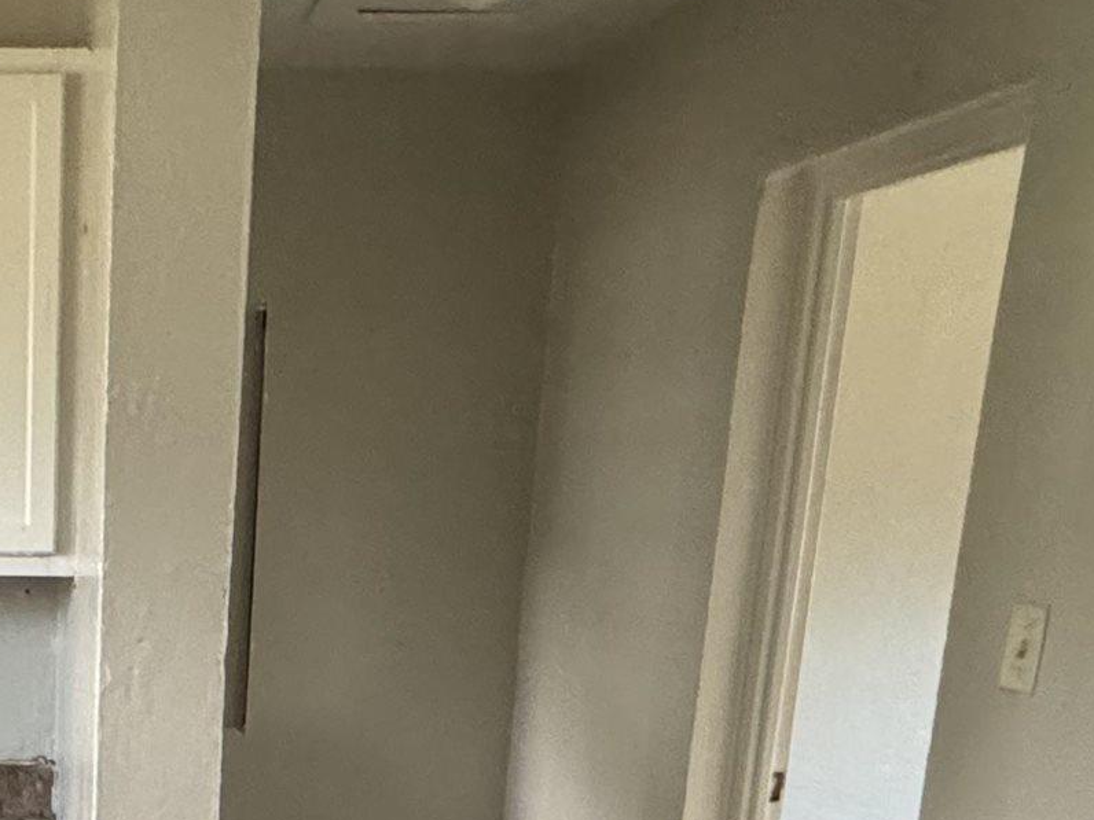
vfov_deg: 25.1
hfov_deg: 32.0
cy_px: 905
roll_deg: -0.5
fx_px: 1707
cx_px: -66
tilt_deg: -11.4
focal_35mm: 54
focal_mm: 2.22
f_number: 2.2
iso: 800
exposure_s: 1/60
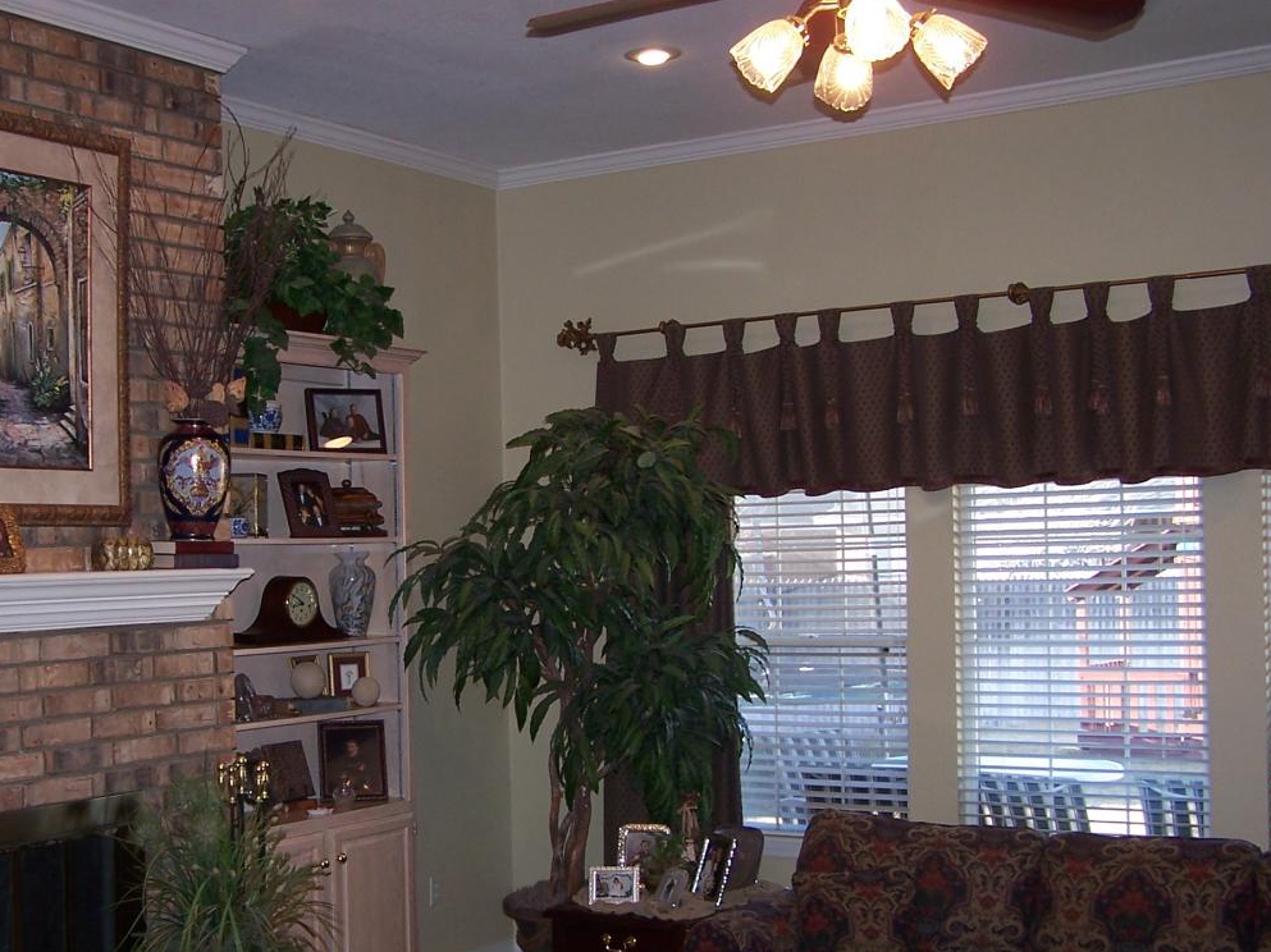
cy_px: 534
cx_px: 486
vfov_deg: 29.6
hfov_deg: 38.7
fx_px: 1798
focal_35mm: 49
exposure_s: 1/45
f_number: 2.8
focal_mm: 6.3
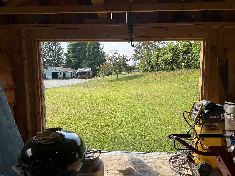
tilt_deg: -5.7
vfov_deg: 56.8
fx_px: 163
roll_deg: +1.1
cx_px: 118
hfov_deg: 71.6
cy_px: 88
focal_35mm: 24
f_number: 1.78
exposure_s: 1/1437
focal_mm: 6.76
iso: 80
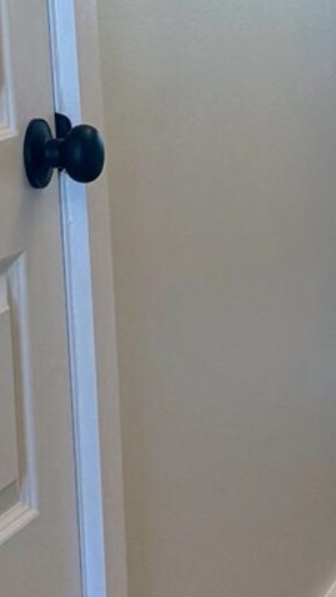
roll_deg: +0.7
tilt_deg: -7.8
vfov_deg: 14.4
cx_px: 827
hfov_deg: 7.6
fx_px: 2362
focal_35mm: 149
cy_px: 210
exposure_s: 1/120
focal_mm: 6.76
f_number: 1.78
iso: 125
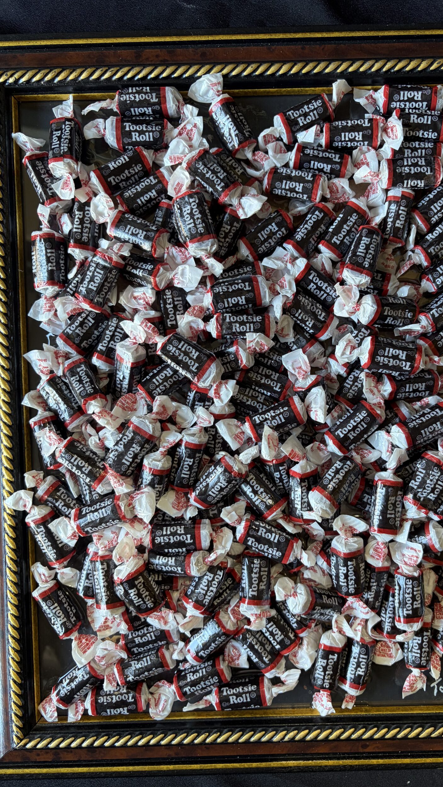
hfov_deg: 40.0
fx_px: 606
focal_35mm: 29
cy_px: 402
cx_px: 267
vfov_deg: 66.1
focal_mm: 5.96
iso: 100
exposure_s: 1/60
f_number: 1.6
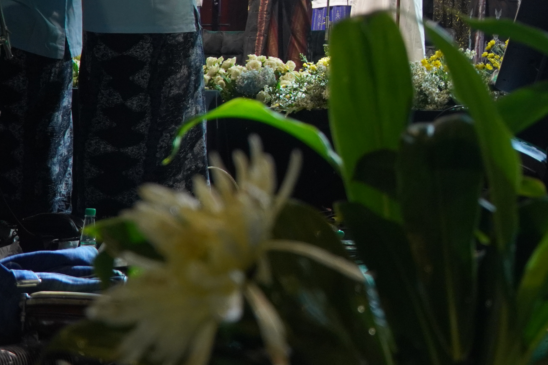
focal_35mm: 72
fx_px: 1098
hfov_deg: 25.9
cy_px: -11
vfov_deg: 18.3
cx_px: 604
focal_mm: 21
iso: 800
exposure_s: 1/160
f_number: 4
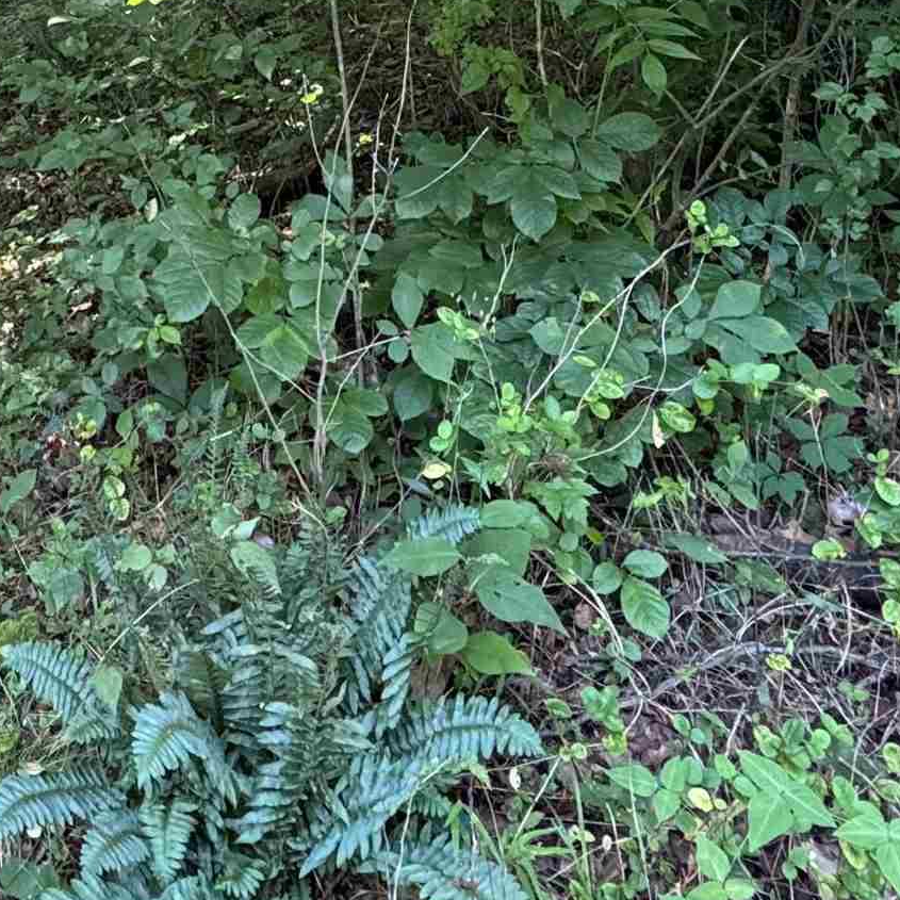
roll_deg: -0.3
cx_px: 2
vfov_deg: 33.3
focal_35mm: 45
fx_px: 1324
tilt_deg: +3.9
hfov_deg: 34.2
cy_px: -63
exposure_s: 1/99
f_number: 2.2
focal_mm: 2.22
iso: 250
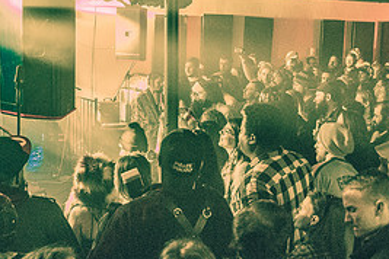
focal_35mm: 58
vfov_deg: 23.4
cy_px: 128
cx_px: 167
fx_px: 627
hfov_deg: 34.4
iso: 12800
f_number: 2.8
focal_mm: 24
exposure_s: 1/60
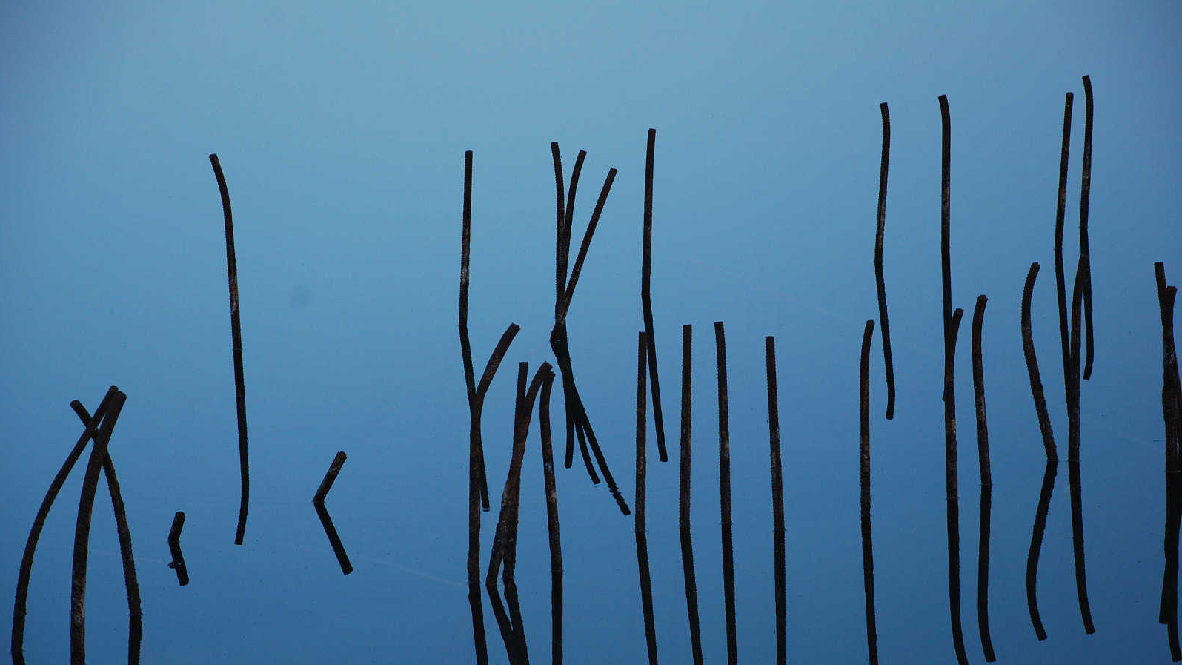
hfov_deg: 15.1
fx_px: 4450
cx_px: 590
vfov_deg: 8.5
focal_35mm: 142
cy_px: 396
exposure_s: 1/13
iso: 250
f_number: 5.6
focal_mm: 90
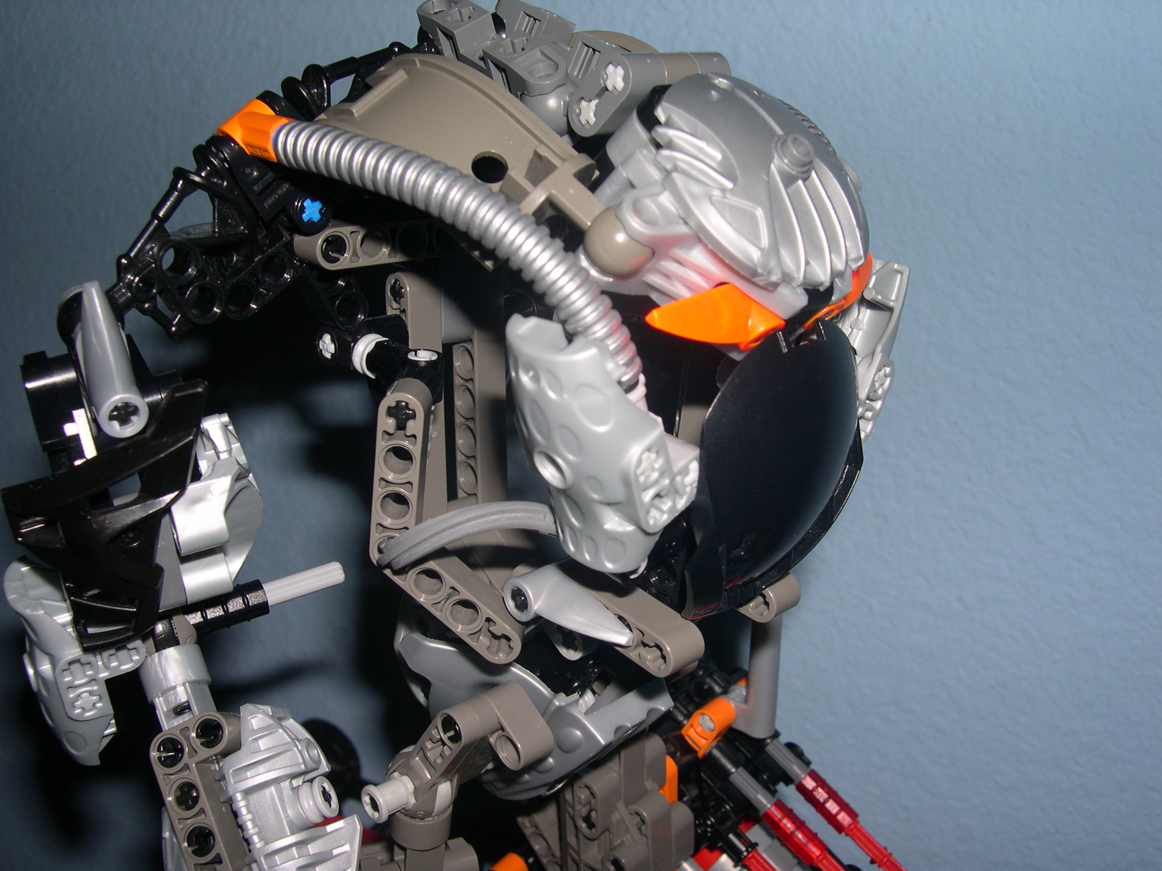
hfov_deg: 49.0
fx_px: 1276
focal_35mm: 38
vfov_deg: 37.7
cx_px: 581
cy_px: 436
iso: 100
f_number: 7.6
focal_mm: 8
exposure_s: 1/60
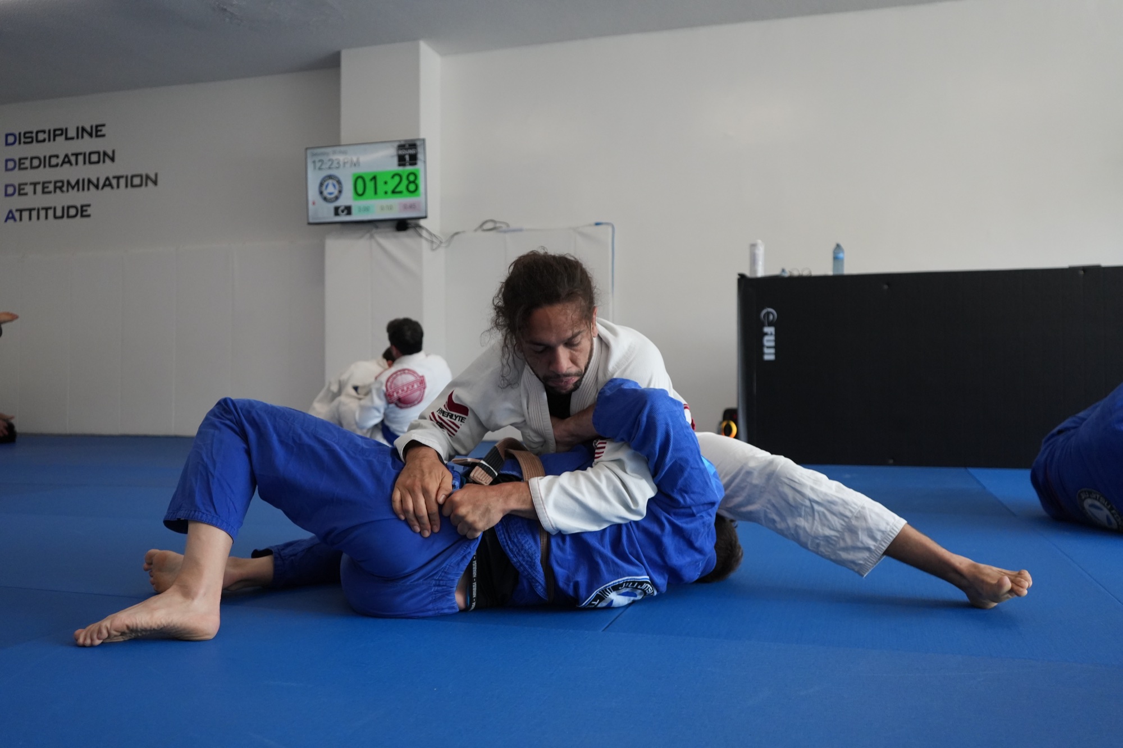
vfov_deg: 42.3
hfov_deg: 60.3
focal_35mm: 31
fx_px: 967
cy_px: 374
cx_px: 562
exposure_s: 1/1250
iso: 4000
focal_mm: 31
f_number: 3.5
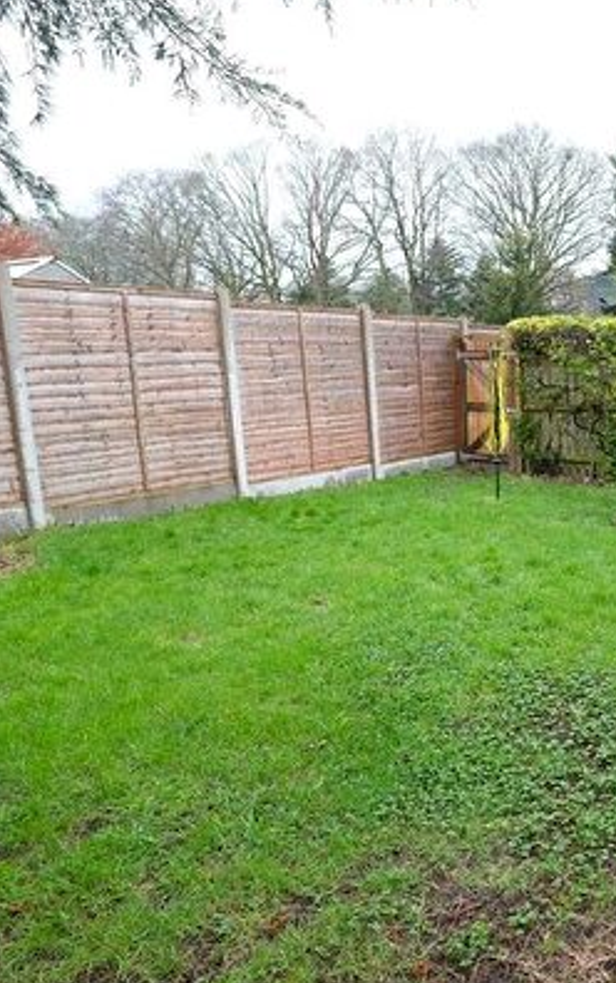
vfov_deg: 68.3
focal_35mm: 27
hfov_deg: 40.9
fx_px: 724
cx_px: 601
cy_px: 508
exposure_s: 1/75
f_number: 4
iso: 200
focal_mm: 10
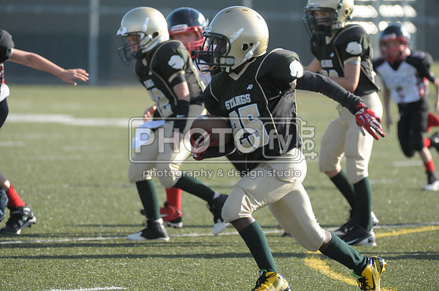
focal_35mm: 390
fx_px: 4749
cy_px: 146
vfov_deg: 3.5
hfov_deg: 5.3
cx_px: 220
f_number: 4
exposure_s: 1/5000
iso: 1600
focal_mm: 260
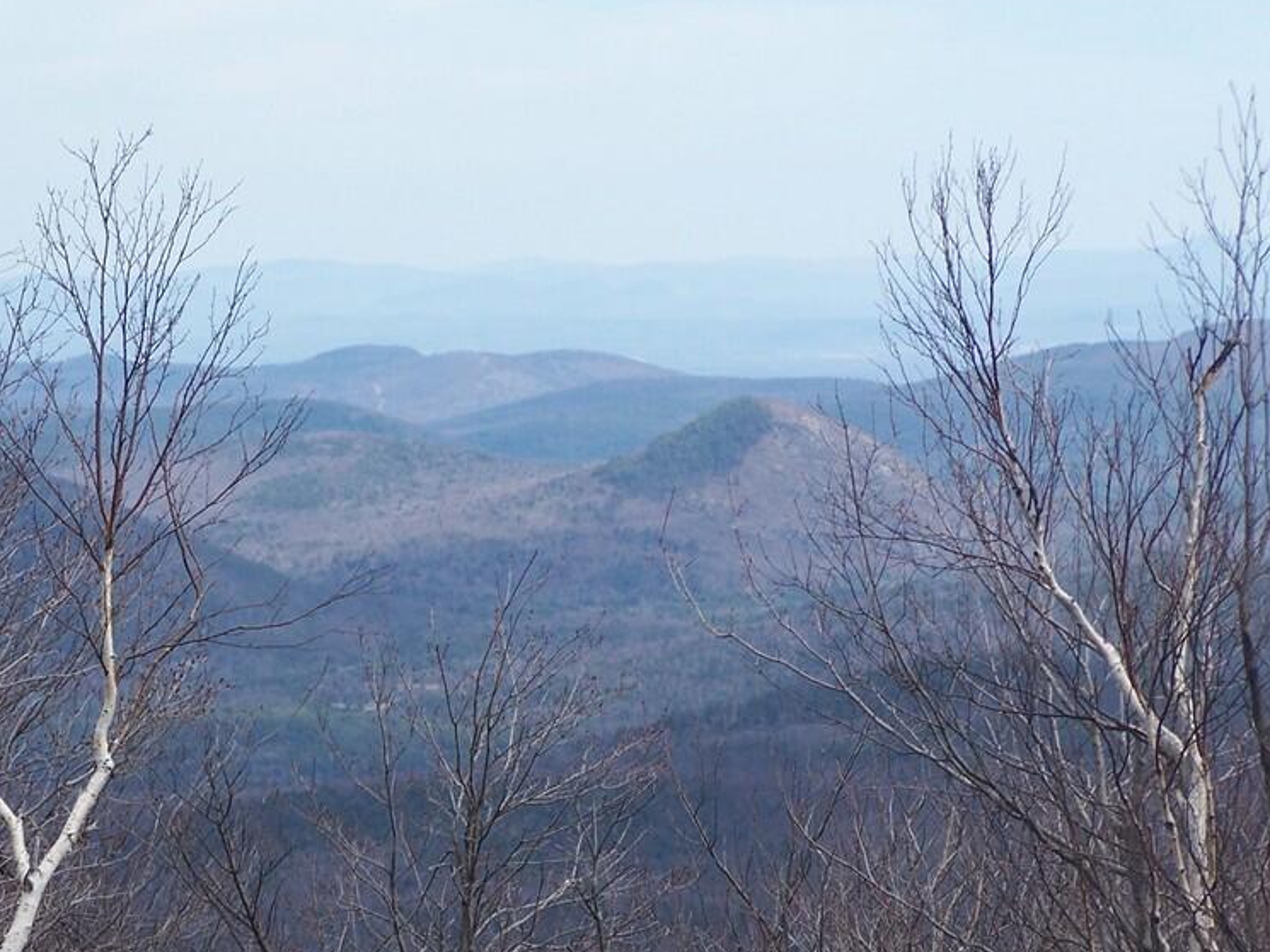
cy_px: 608
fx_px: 7009
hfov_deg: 10.4
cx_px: 563
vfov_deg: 7.8
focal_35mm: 191
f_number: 3.2
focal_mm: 23.1
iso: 80
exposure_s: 1/800
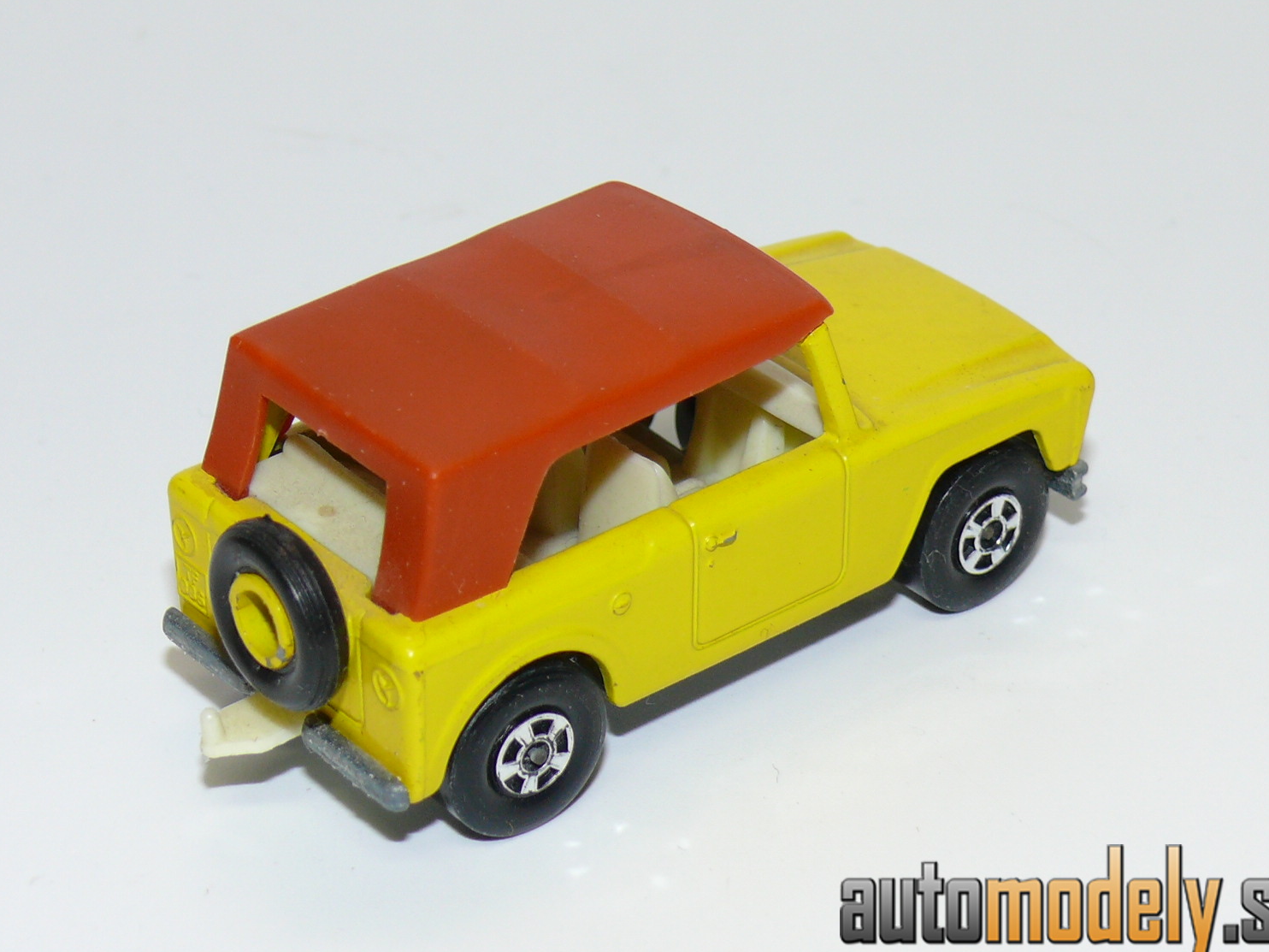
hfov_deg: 17.9
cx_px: 634
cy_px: 454
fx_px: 4033
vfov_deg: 13.5
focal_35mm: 110
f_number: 4
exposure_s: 1/30
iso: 100
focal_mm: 13.3
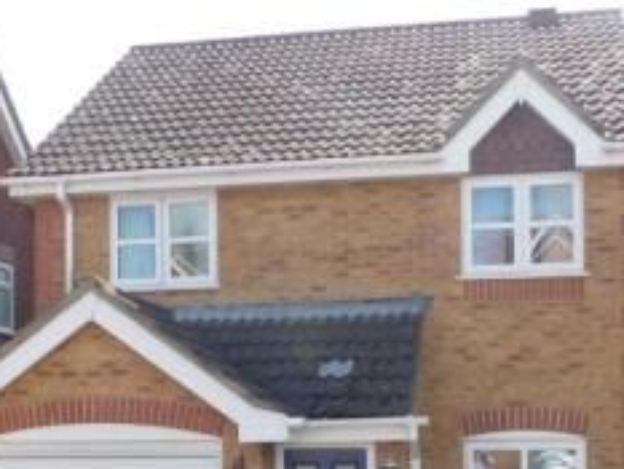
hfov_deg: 32.2
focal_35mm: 60
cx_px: 293
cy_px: 457
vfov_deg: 23.5
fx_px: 1082
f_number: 3
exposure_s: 1/640
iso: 125
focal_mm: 4.1
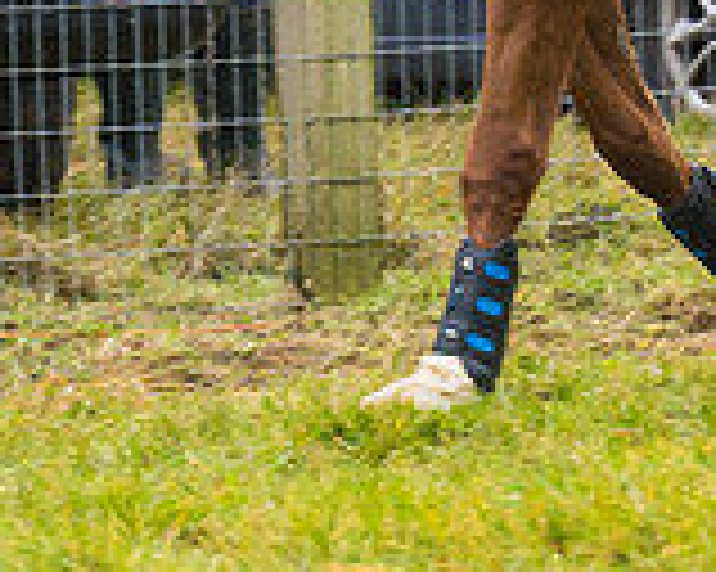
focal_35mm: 774
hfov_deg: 2.5
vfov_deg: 2.0
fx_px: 16392
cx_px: 442
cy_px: -312
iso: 800
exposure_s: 1/640
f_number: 4
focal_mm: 135
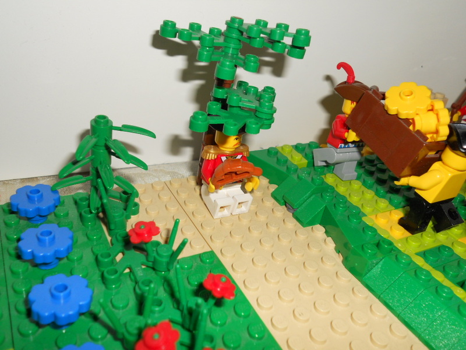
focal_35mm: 32
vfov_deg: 44.2
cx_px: 233
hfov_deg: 56.8
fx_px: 431
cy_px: 175
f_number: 8.8
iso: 80
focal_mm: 5.8
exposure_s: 1/25
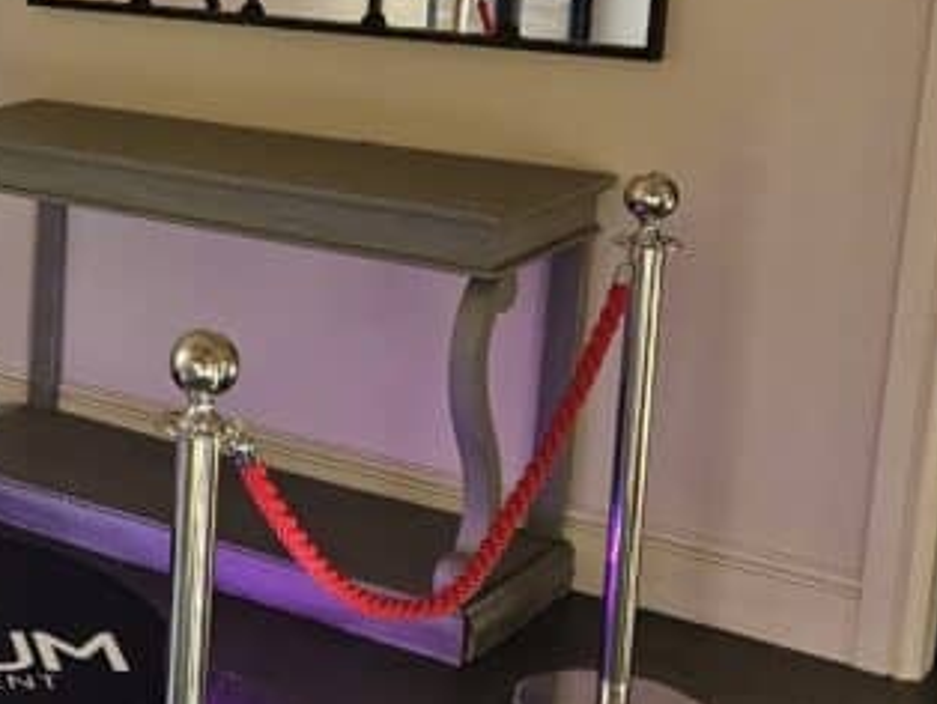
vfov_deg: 19.6
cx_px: -260
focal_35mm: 75
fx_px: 2032
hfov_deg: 23.2
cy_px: 194
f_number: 1.8
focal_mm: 5.4
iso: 200
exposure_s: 1/180
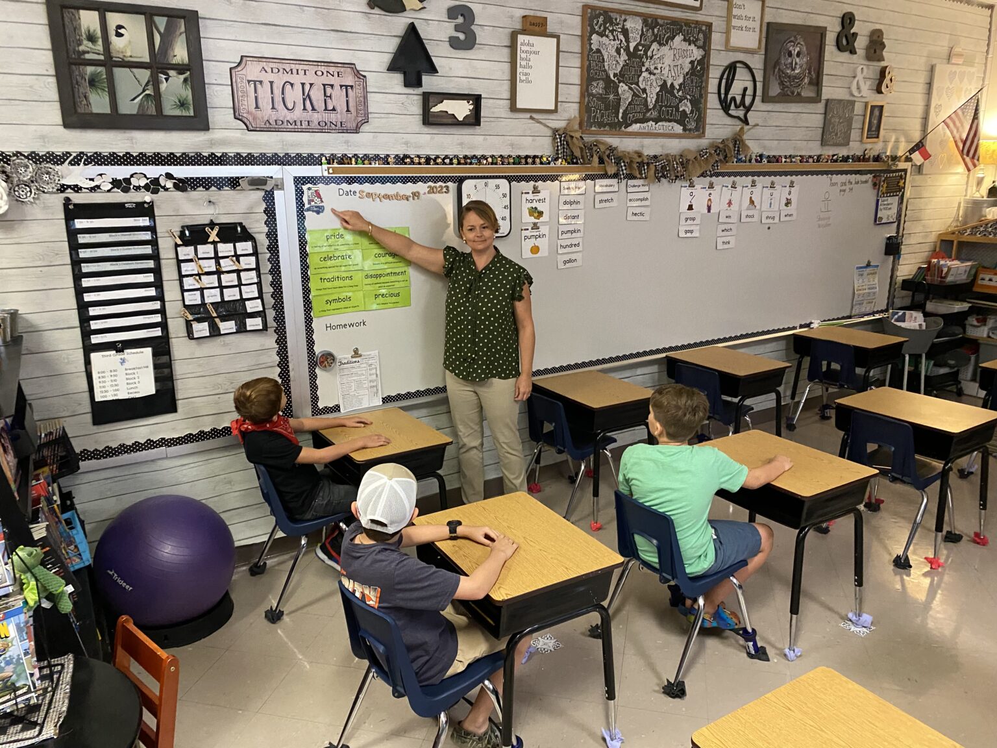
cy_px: 374
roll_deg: -2.5
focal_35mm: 26
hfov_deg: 67.3
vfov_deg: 53.1
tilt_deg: -13.8
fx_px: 749
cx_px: 498
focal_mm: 4.25
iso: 640
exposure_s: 1/40
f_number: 1.8
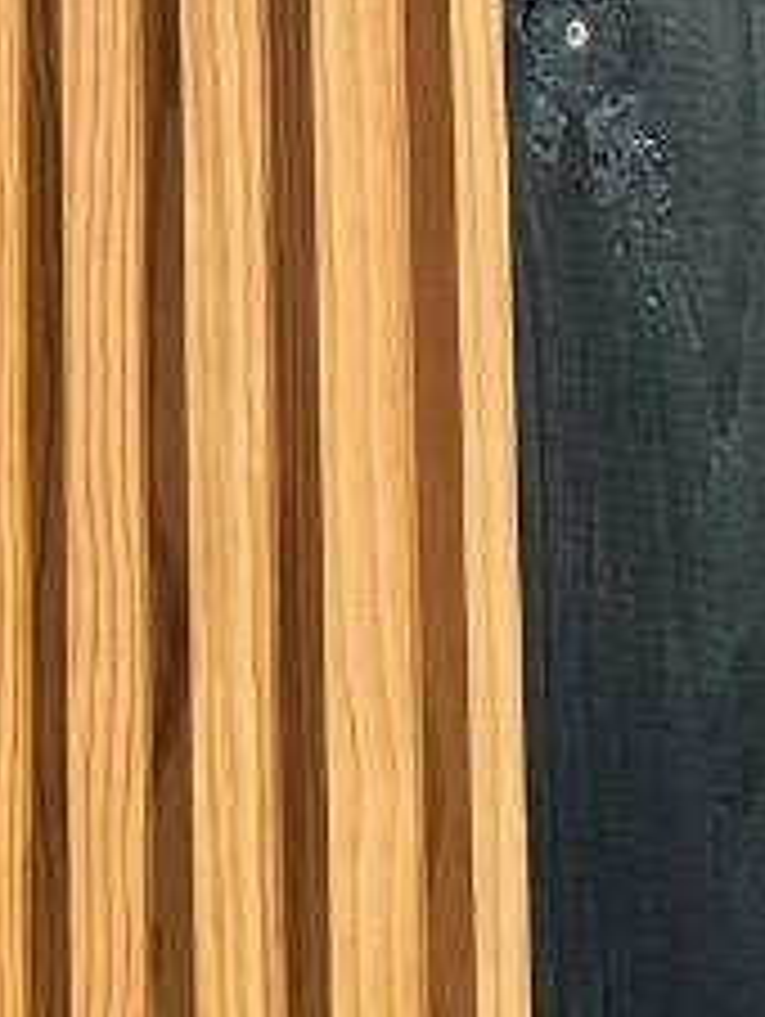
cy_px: -850
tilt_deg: +9.5
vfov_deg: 12.9
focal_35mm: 138
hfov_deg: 10.4
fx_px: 4059
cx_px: -400
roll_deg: +0.0
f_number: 1.6
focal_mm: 4.2
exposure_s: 1/100
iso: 50
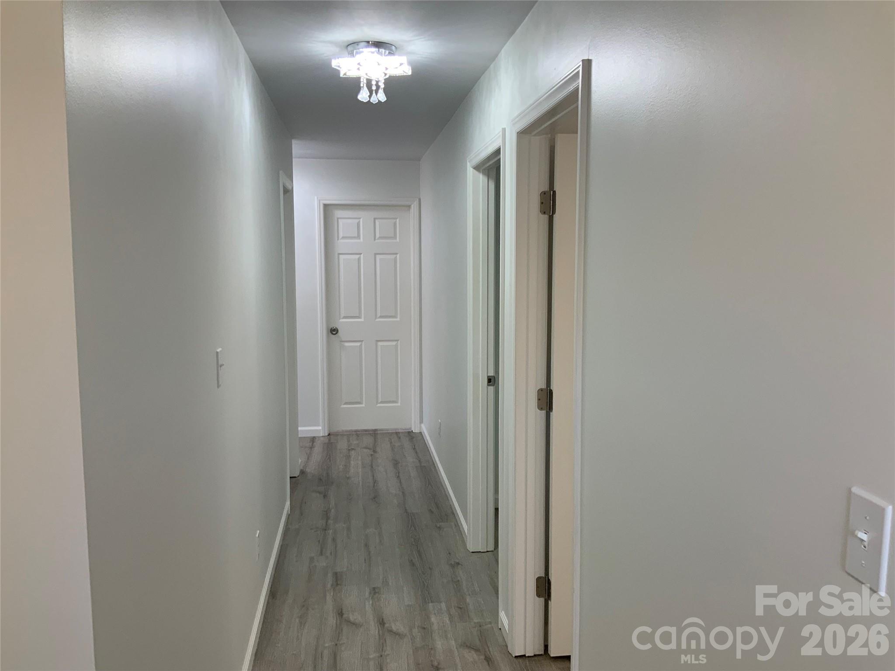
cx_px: 448
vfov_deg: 48.2
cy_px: 336
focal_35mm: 29
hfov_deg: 61.7
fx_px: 750
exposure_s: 1/120
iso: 64
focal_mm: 3
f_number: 1.8
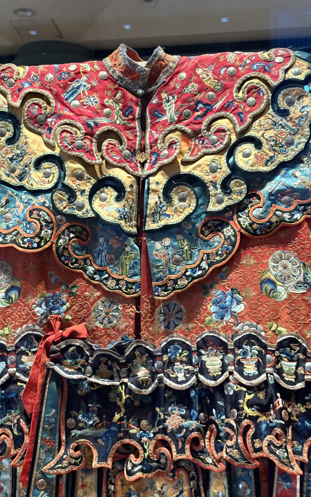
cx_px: 136
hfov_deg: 23.1
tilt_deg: +6.5
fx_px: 759
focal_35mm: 56
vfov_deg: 36.3
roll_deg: +1.3
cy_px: 247
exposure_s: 1/30
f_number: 1.6
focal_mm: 5.96
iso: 320
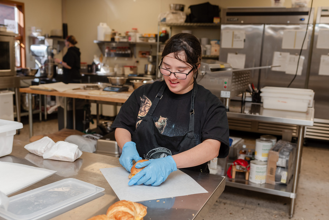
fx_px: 347
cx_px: 160
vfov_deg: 35.1
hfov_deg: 50.7
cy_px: 117
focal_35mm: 38
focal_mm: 35
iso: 400
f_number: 4.5
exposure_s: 1/200
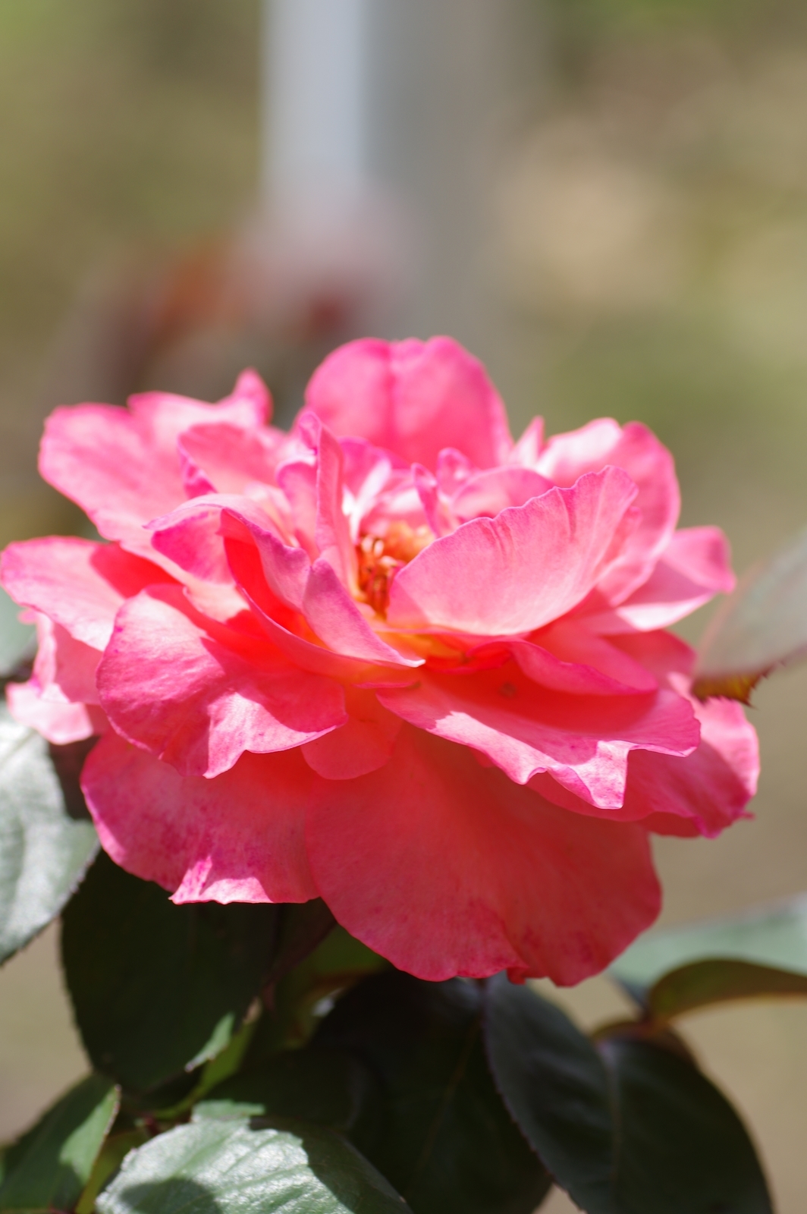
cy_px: 607
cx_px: 404
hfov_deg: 10.1
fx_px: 4547
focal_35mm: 135
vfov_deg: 15.2
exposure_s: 1/320
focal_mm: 90
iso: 100
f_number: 5
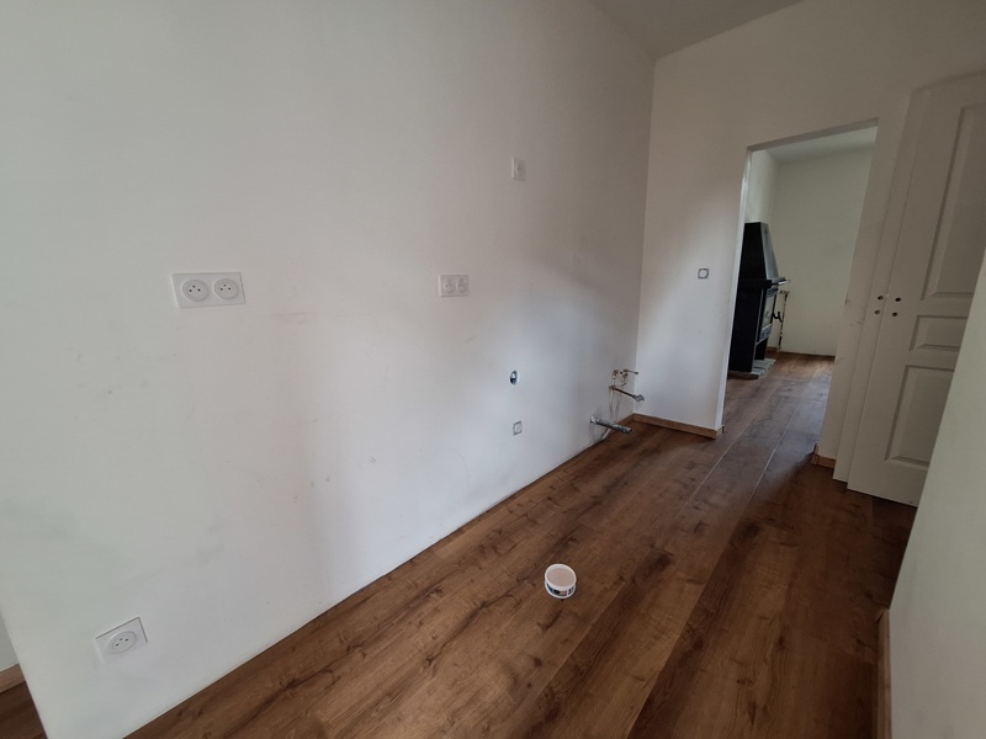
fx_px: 370
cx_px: 493
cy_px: 370
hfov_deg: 106.2
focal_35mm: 13
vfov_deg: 89.9
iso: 100
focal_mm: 1.74
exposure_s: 1/50
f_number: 2.2
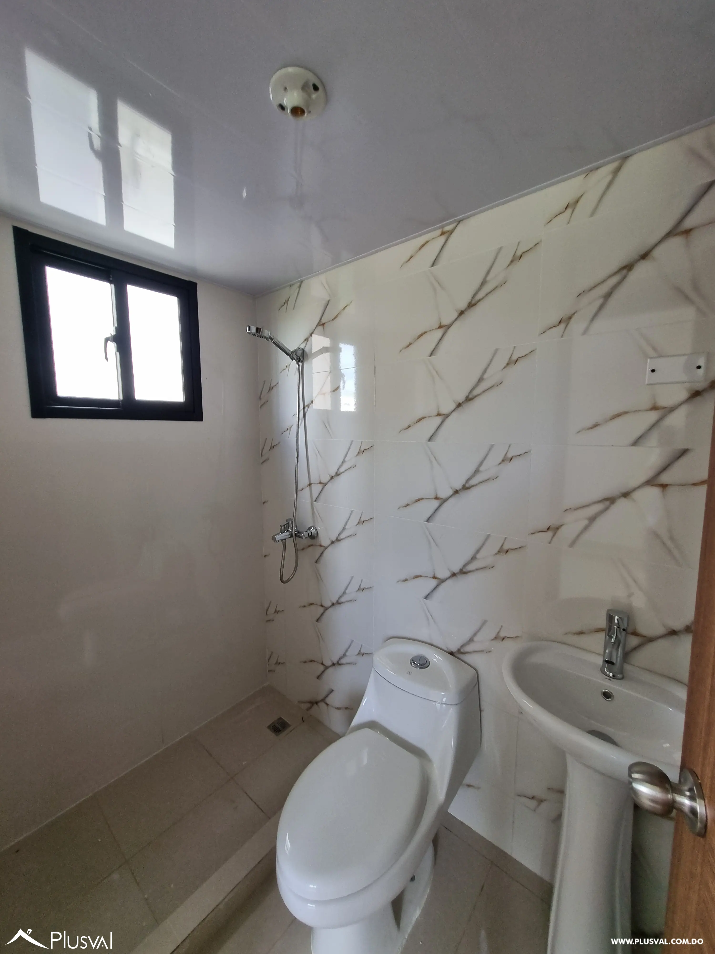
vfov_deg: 106.2
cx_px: 358
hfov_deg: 89.9
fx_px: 358
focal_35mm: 13
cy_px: 477
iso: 50
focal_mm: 1.74
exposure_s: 1/60
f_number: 2.2
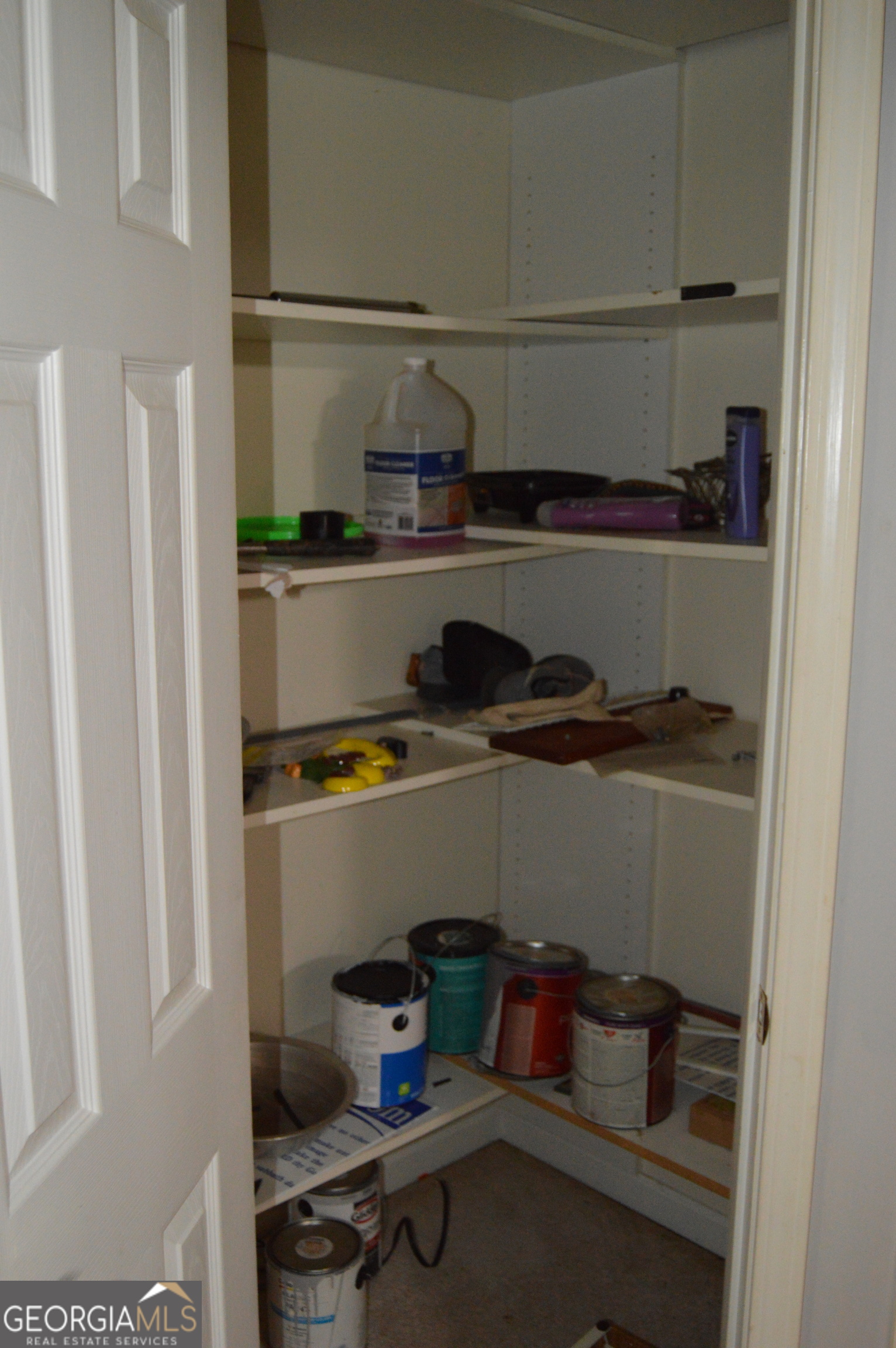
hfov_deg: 38.3
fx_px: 1290
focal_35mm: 34
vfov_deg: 55.1
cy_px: 674
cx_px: 448
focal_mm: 23
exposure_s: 1/60
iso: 2200
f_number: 3.8
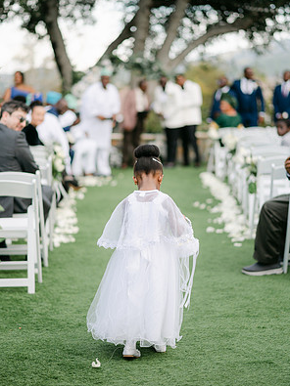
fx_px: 1039
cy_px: 190
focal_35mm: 93
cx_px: 145
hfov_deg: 15.9
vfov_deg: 21.1
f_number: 2
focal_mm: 85
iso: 100
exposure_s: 1/1250
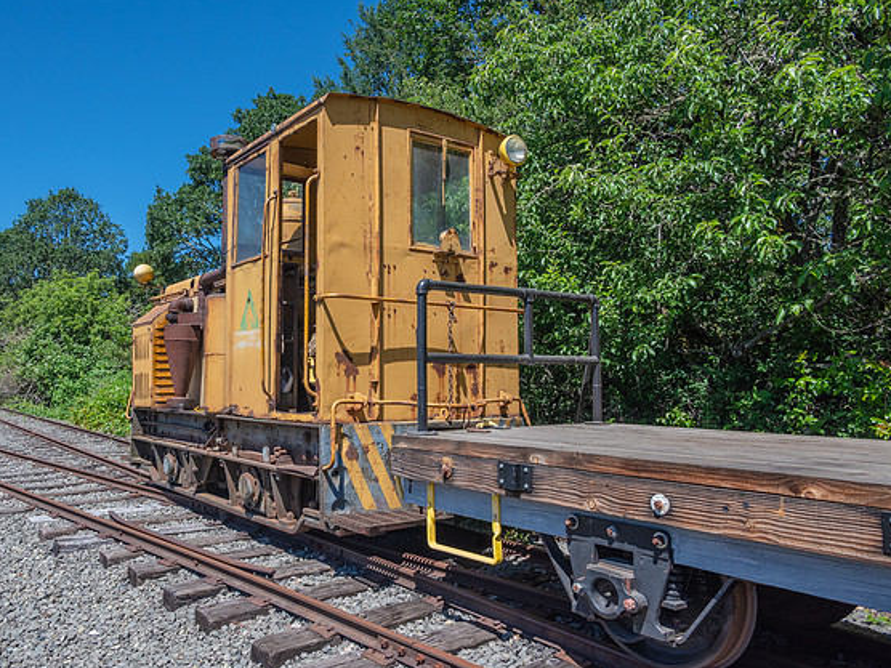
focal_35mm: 28
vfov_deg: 49.7
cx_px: 364
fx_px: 721
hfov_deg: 63.0
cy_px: 341
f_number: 9
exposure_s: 1/800
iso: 640
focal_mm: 24
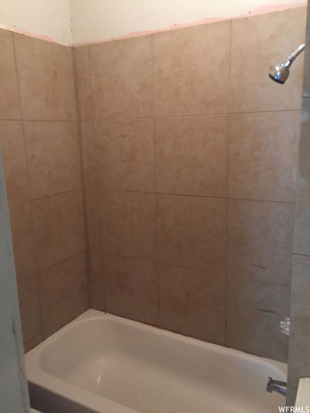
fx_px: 346
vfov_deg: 61.7
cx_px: 155
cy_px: 206
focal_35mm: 29
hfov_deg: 48.2
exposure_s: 1/30
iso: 250
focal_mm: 4.15
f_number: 2.2
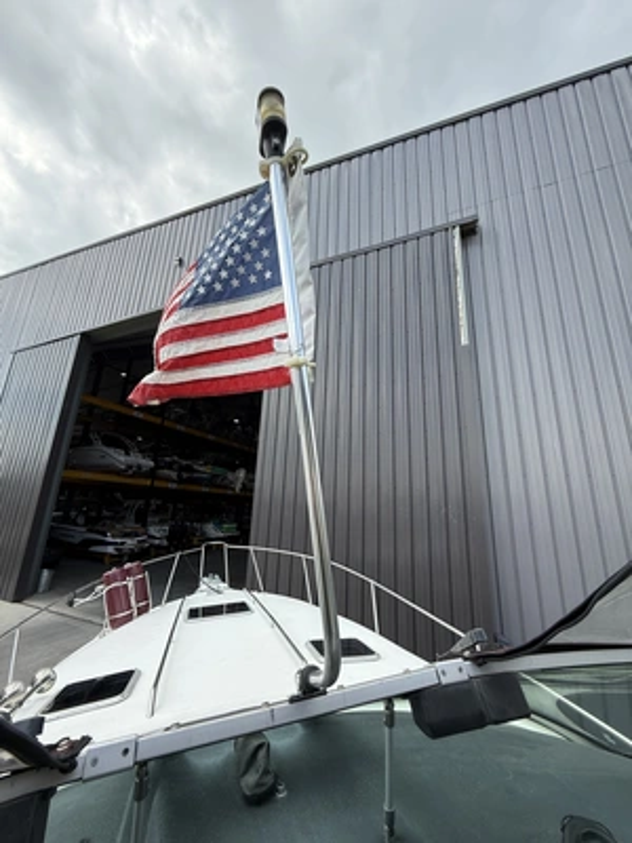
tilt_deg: +15.5
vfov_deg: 102.1
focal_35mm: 14
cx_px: 316
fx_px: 341
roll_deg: -2.5
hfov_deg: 85.7
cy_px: 422
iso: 64
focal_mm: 2.22
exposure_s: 1/694
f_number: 2.2
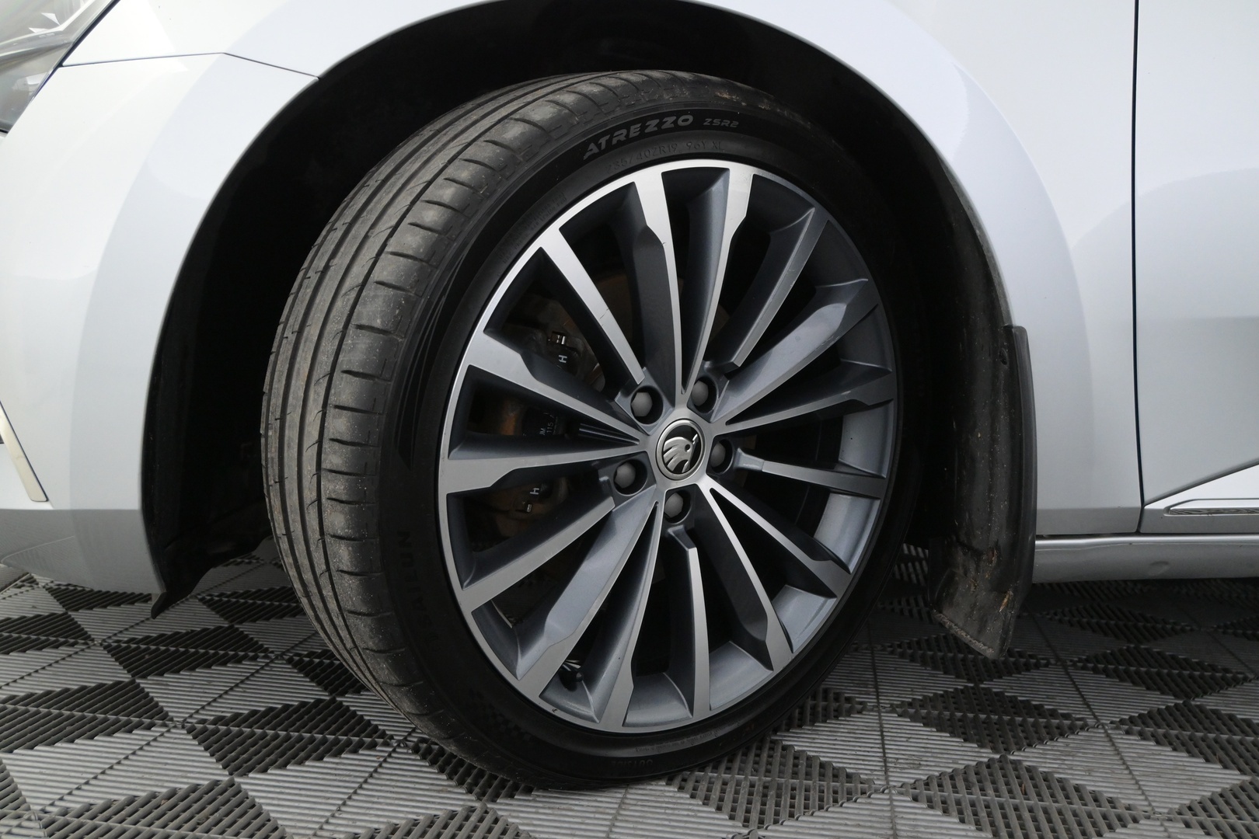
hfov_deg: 55.1
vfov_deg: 38.4
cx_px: 630
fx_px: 1206
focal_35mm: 34
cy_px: 420
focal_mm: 23
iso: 2500
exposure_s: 1/100
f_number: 5
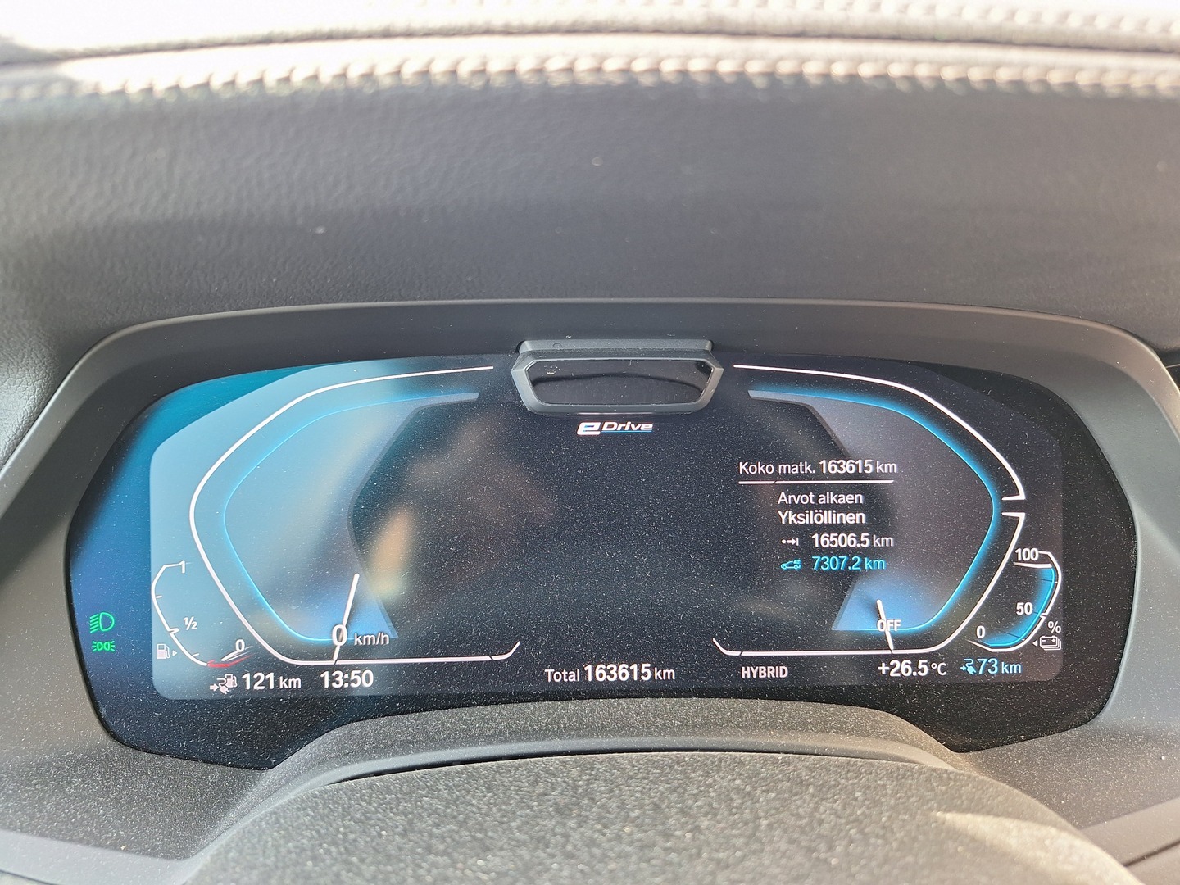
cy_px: 442
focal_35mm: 23
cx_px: 590
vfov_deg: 58.9
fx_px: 784
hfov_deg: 73.9
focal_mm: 5.54
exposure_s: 1/50
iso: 80
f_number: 1.8
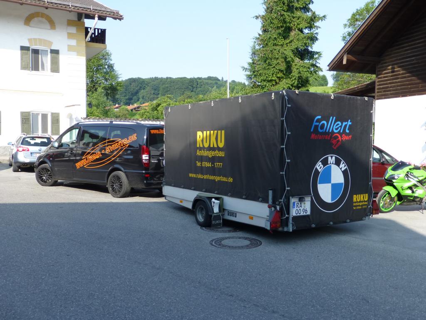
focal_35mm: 34
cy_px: 160
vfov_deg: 41.8
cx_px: 213
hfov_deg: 54.0
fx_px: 418
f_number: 3.7
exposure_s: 1/320
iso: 100
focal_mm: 6.1
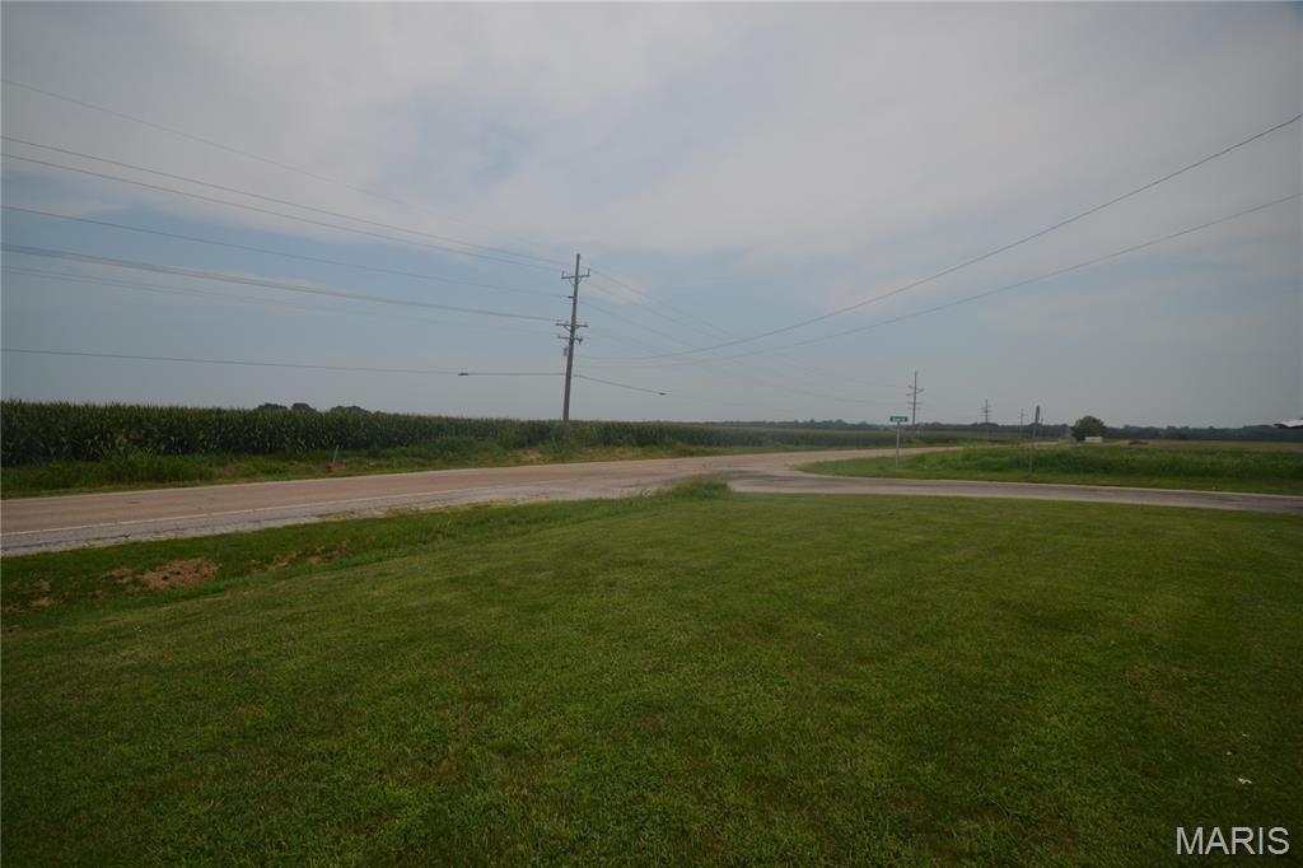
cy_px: 434
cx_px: 652
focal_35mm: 15
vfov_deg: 77.3
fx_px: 543
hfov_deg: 100.4
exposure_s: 1/200
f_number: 6.3
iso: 100
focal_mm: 10
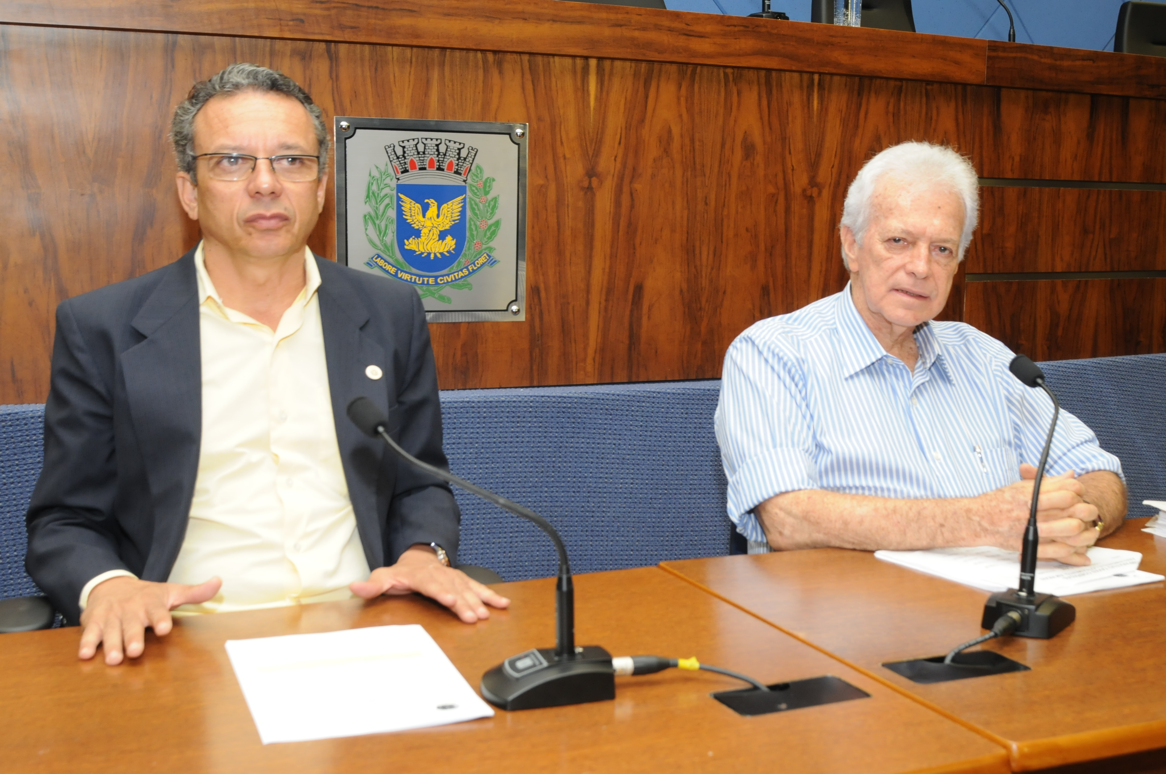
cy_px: 387
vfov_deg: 29.8
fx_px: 1456
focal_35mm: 45
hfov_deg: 43.7
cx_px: 583
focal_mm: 30
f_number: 7.1
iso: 800
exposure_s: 1/60
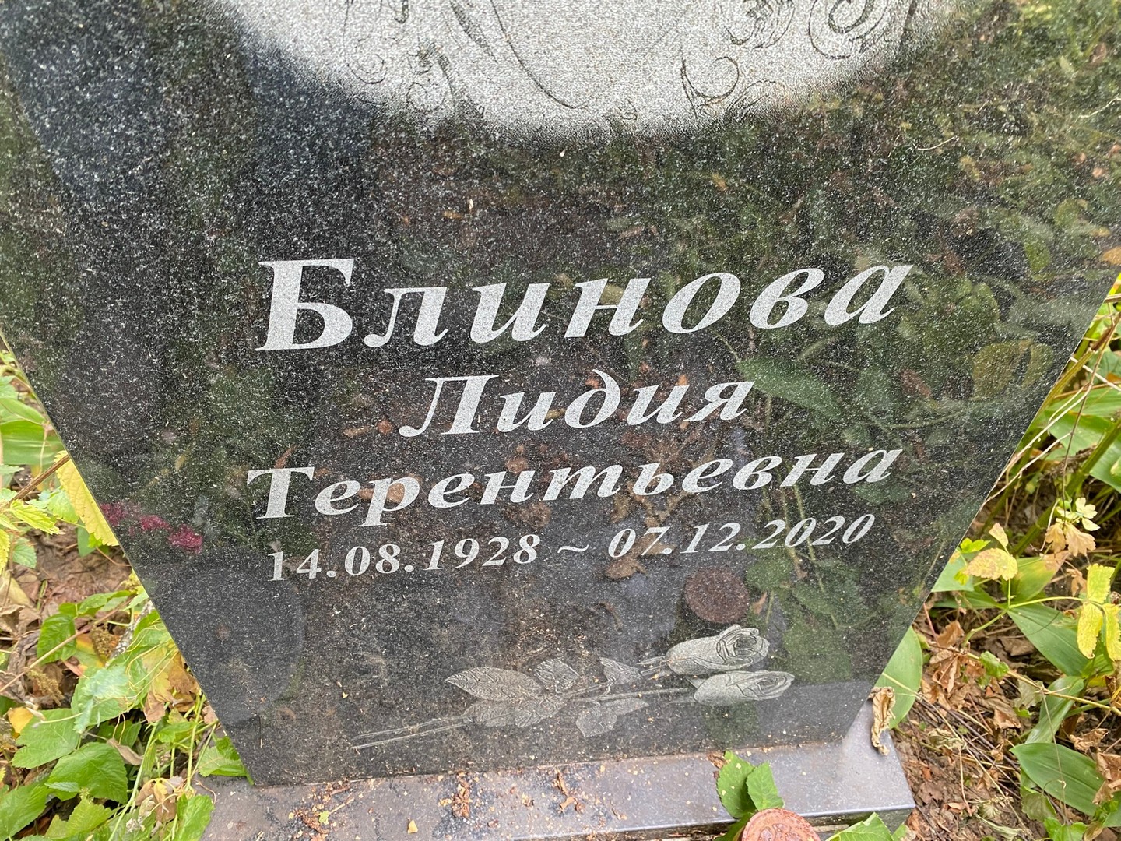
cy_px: 420
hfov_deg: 67.3
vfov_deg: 53.1
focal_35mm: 26
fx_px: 842
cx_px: 560
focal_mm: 4.25
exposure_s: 1/82
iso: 125
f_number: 1.8
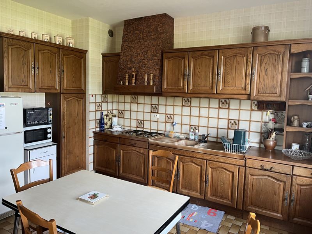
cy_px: 117
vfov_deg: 53.1
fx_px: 234
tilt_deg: -5.8
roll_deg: -1.2
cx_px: 156
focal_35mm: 26
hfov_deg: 67.3
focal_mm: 5.1
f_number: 1.6
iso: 125
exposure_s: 1/67
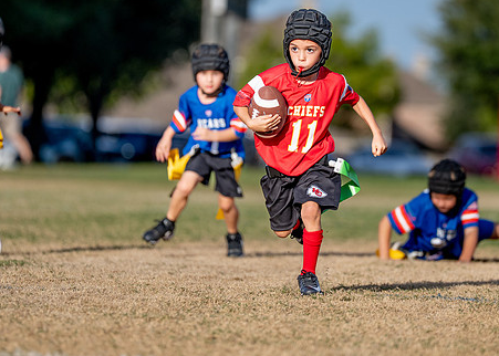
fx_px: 5101
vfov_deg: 4.0
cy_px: 139
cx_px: 300
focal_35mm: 360
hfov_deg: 5.6
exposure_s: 1/5000
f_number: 2.8
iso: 250
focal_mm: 200
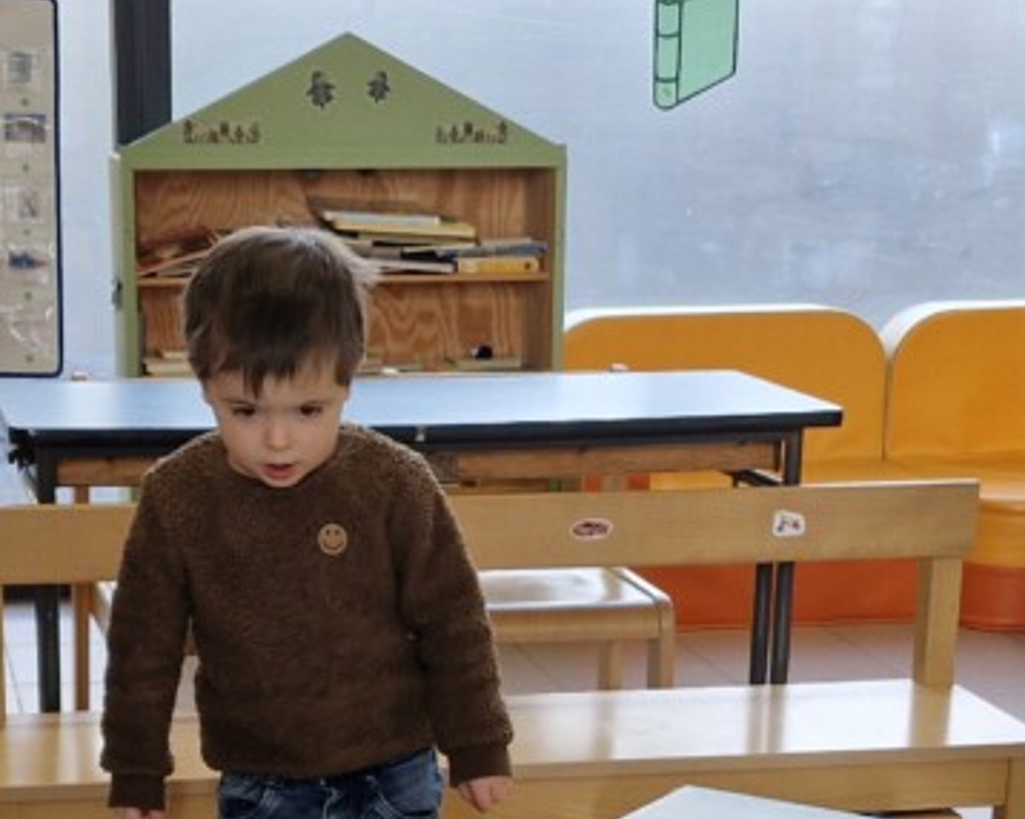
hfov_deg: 24.0
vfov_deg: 18.9
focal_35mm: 79
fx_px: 2395
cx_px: 338
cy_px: 820
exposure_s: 1/100
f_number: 1.8
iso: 50
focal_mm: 5.54
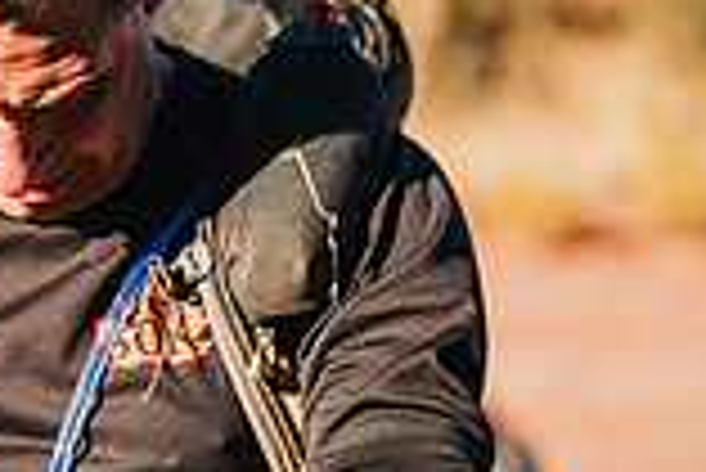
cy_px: 321
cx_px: -202
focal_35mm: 185
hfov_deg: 10.9
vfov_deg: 7.4
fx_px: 3631
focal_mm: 50
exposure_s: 1/2500
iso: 100
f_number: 1.8
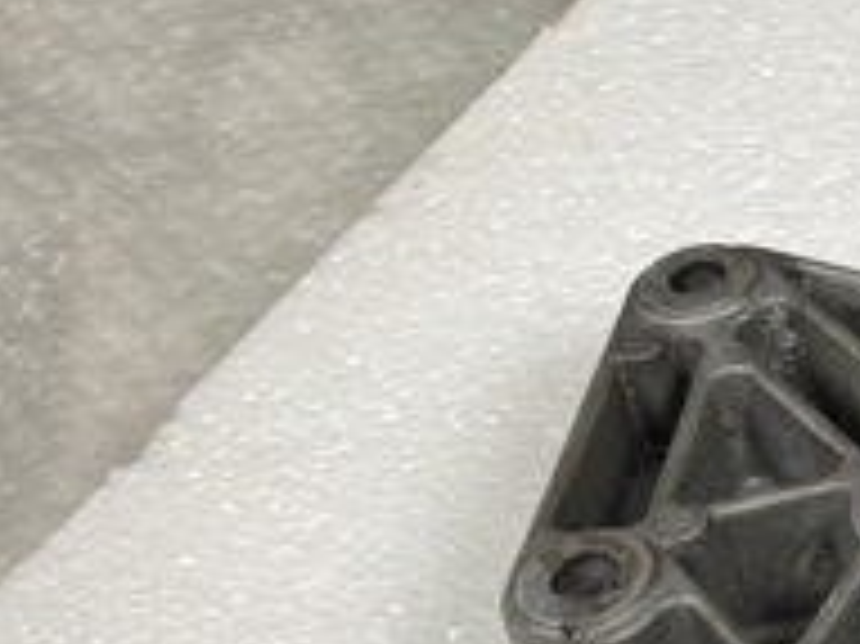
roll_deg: +3.3
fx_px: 2160
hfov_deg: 18.7
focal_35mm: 87
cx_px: 1427
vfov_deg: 17.0
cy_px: 331
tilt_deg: -40.1
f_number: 1.8
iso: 50
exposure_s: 1/100
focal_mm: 4.25
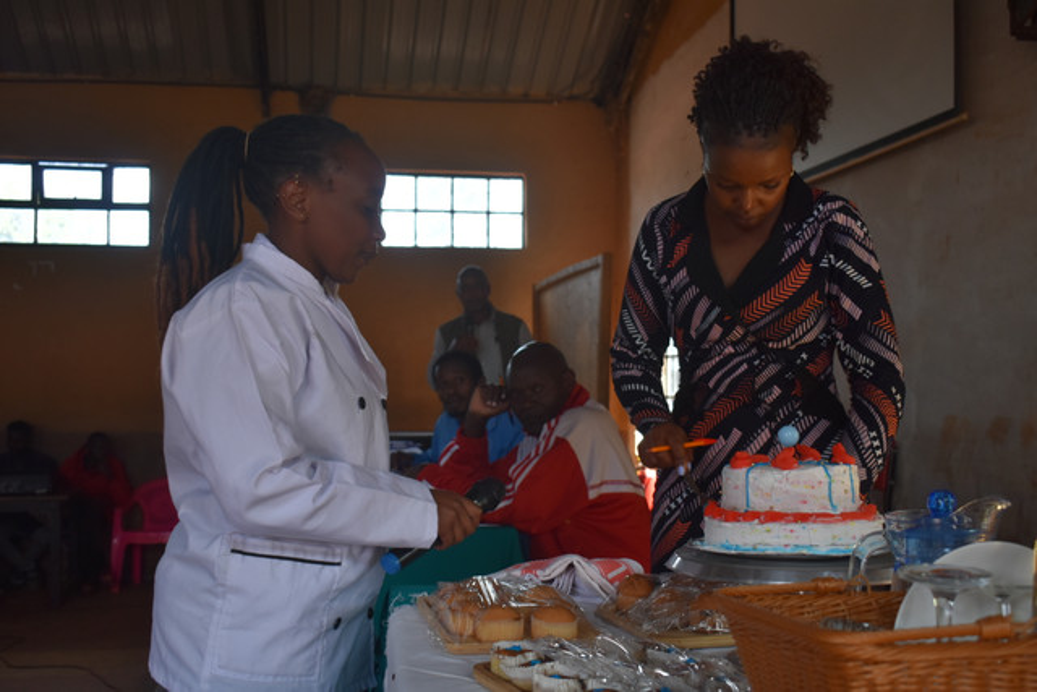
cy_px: 346
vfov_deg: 31.9
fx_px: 1210
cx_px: 518
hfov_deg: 46.4
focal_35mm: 42
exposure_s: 1/250
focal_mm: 28
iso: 560
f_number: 4.2
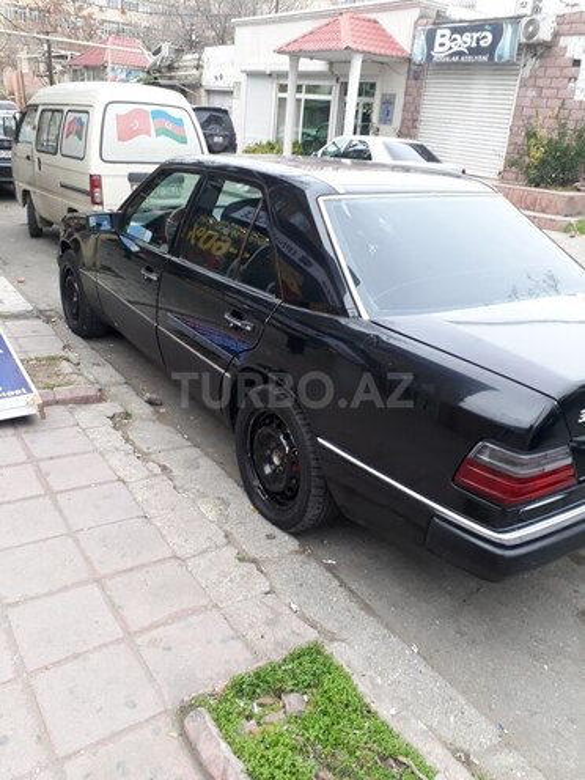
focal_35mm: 27
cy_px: 390
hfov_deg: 51.4
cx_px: 292
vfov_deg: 65.3
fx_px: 608
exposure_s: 1/100
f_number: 1.9
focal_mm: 3.6
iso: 40
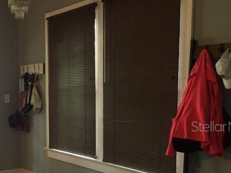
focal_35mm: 54
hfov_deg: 34.2
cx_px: 40
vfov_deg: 26.7
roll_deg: +1.4
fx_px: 360
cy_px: 126
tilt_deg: -5.2
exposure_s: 1/15
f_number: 2.2
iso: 80
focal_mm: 4.15
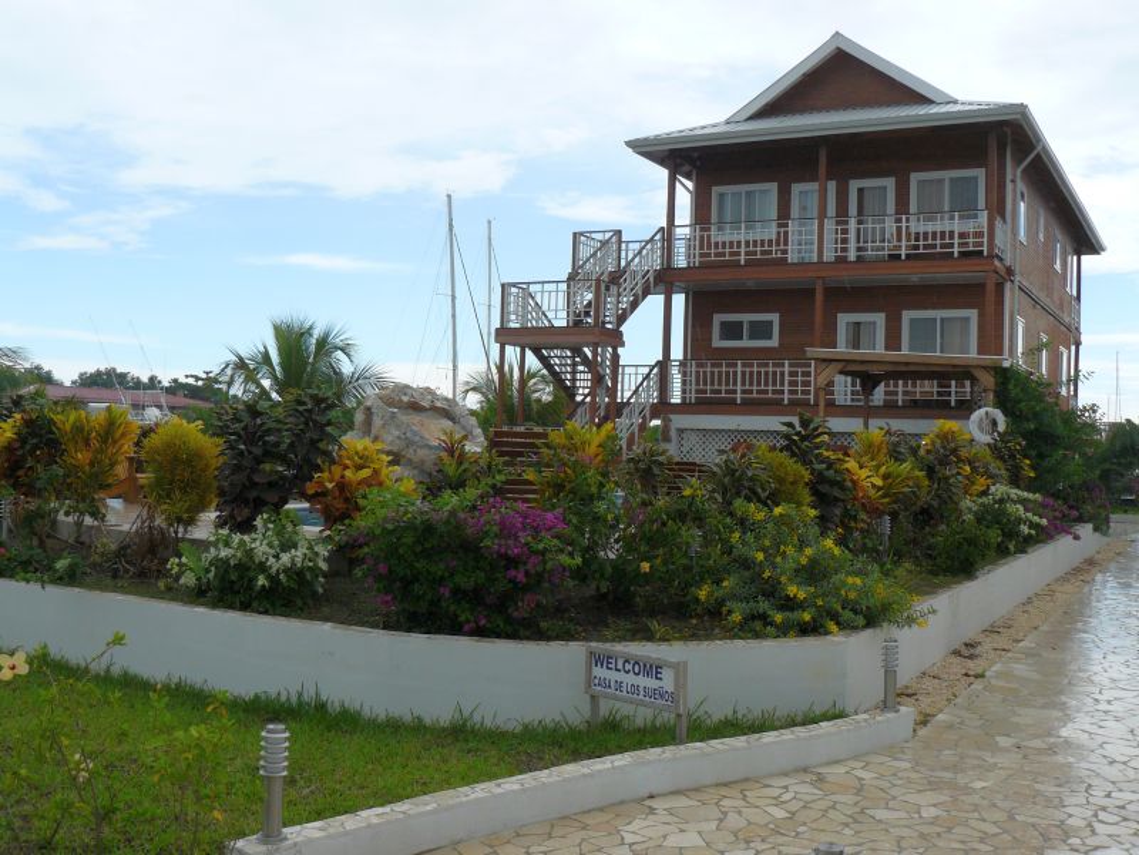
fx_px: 1185
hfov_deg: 51.4
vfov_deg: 39.7
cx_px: 570
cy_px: 428
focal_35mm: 36
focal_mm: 6
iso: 100
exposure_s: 1/250
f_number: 5
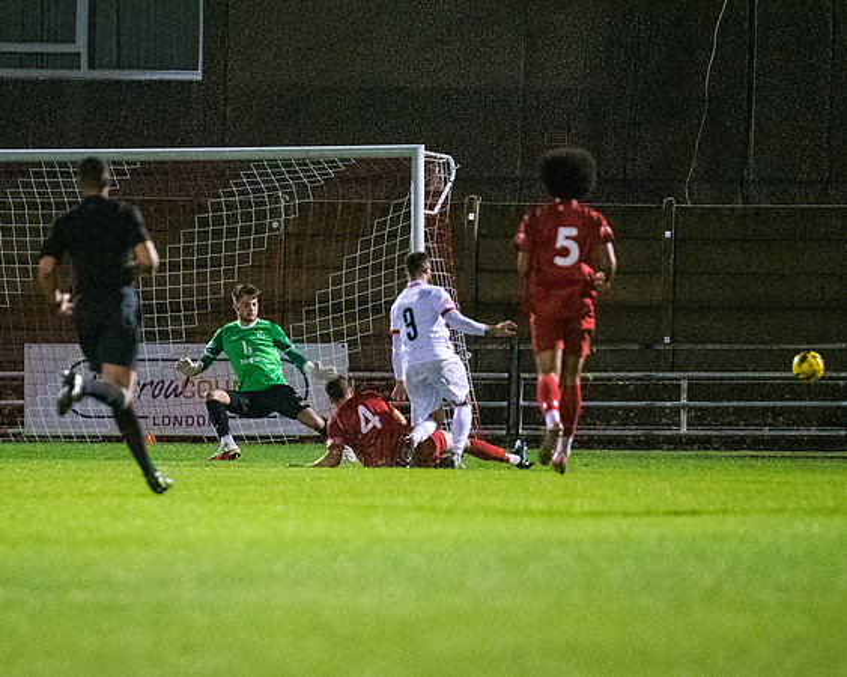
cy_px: 425
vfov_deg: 3.7
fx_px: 10610
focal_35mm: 423
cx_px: 313
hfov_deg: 4.6
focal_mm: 270
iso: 10000
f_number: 2.8
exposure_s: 1/1250
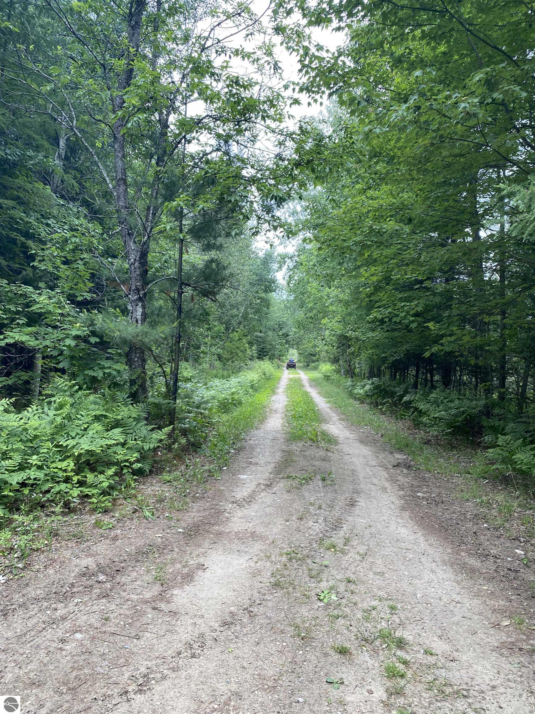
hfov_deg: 53.1
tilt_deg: -3.0
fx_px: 536
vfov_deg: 67.3
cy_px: 357
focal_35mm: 26
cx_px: 268
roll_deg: +2.9
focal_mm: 4.25
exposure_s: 1/191
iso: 32
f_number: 1.8
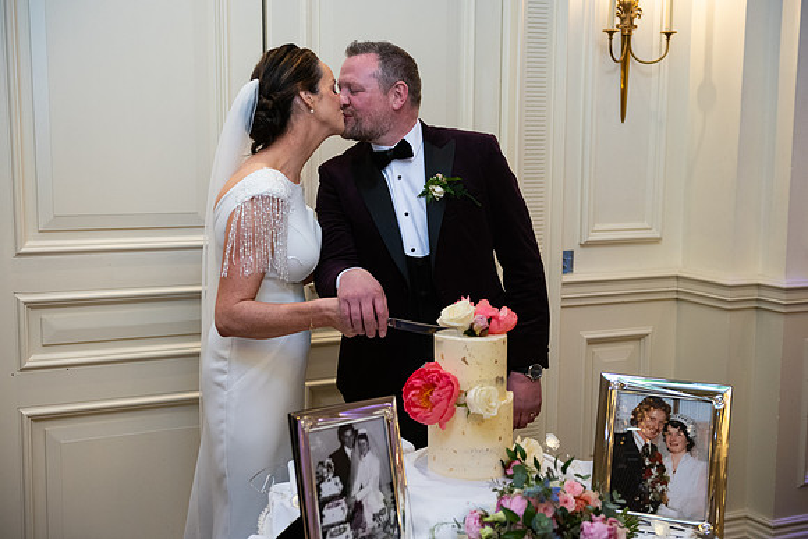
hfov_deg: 41.1
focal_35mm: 48
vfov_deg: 28.1
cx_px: 404
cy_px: 270
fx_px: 1078
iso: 800
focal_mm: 48
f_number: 3.5
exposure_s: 1/160
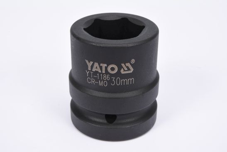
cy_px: 76
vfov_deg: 18.2
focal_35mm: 75
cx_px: 114
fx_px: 473
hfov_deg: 27.0
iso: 250
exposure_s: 1/125
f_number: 16
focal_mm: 50
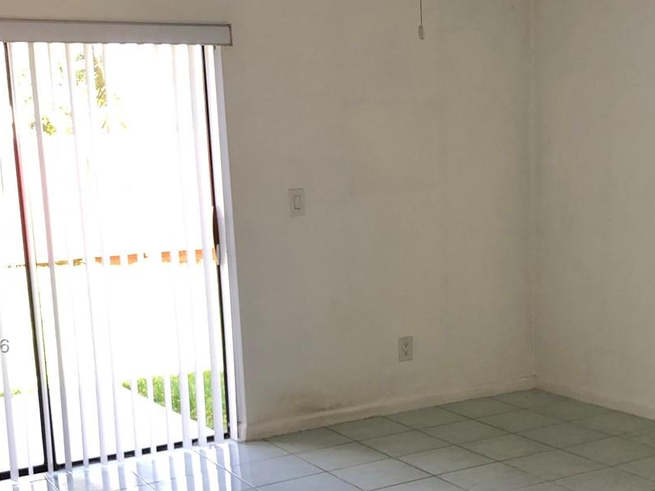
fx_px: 1041
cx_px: 401
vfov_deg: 26.3
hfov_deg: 34.8
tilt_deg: -11.9
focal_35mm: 55
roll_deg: +1.9
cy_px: 346
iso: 25
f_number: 1.8
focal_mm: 4
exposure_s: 1/40
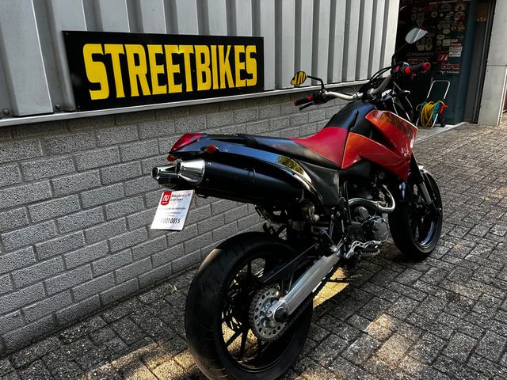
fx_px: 381
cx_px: 254
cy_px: 190
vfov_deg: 53.1
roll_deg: +1.7
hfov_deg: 67.3
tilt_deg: -18.6
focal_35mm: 26
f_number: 1.6
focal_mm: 5.1
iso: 64
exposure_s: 1/121
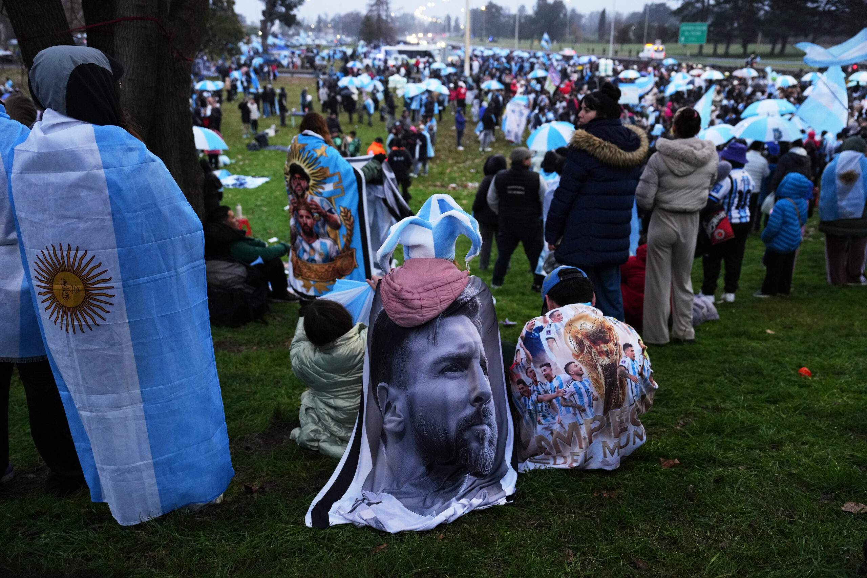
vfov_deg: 43.6
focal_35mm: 30
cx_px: 434
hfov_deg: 61.9
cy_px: 289
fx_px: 722
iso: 2000
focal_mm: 30
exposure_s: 1/250
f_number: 2.8
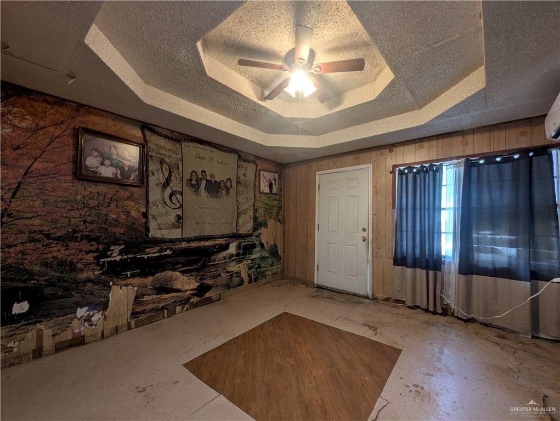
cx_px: 280
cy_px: 210
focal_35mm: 13
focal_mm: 1.95
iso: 45
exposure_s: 1/4.29
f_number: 2.2
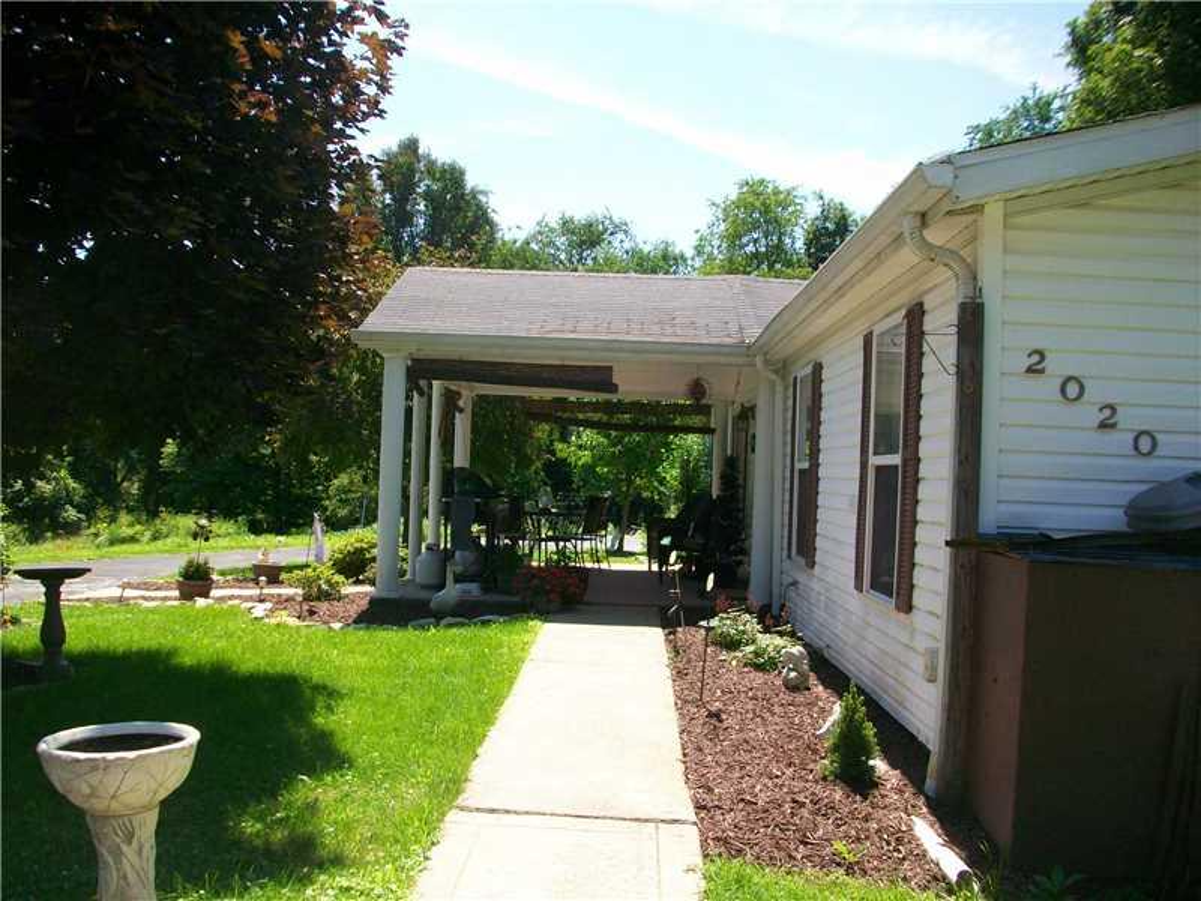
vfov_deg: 44.2
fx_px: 1110
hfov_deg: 56.8
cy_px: 450
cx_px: 600
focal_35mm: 32
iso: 64
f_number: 2.8
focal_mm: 5.7
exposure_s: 1/500
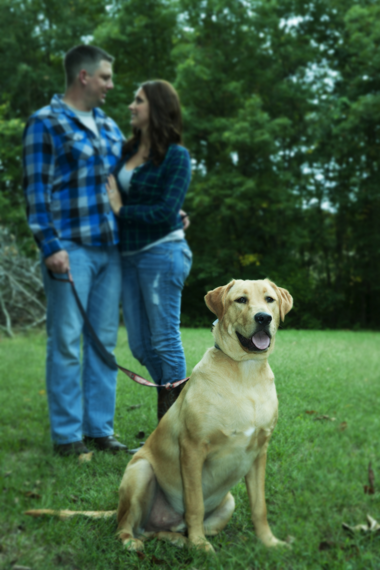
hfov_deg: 22.6
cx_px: 190
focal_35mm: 60
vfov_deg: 33.4
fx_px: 950
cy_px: 285
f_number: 5.6
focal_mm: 60
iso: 250
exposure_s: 1/80
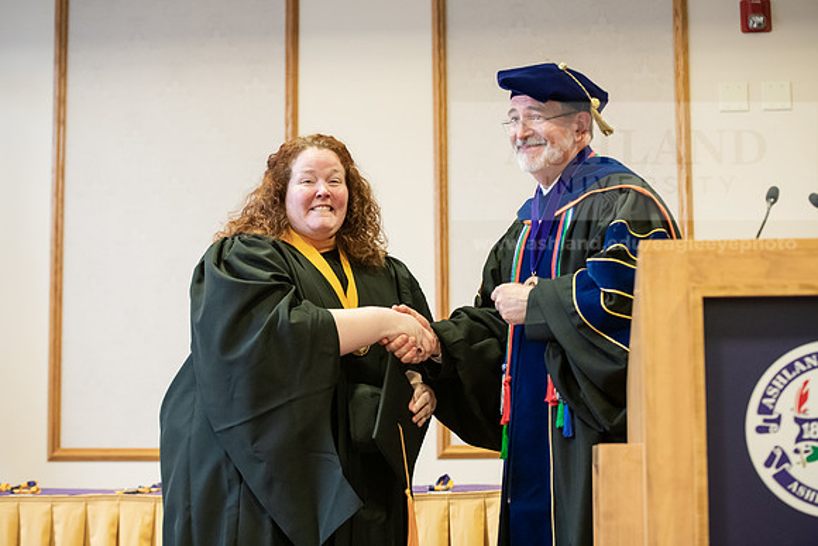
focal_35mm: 70
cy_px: 273
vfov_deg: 19.5
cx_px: 409
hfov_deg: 28.8
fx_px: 1591
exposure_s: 1/200
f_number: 3.5
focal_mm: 70
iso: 3200
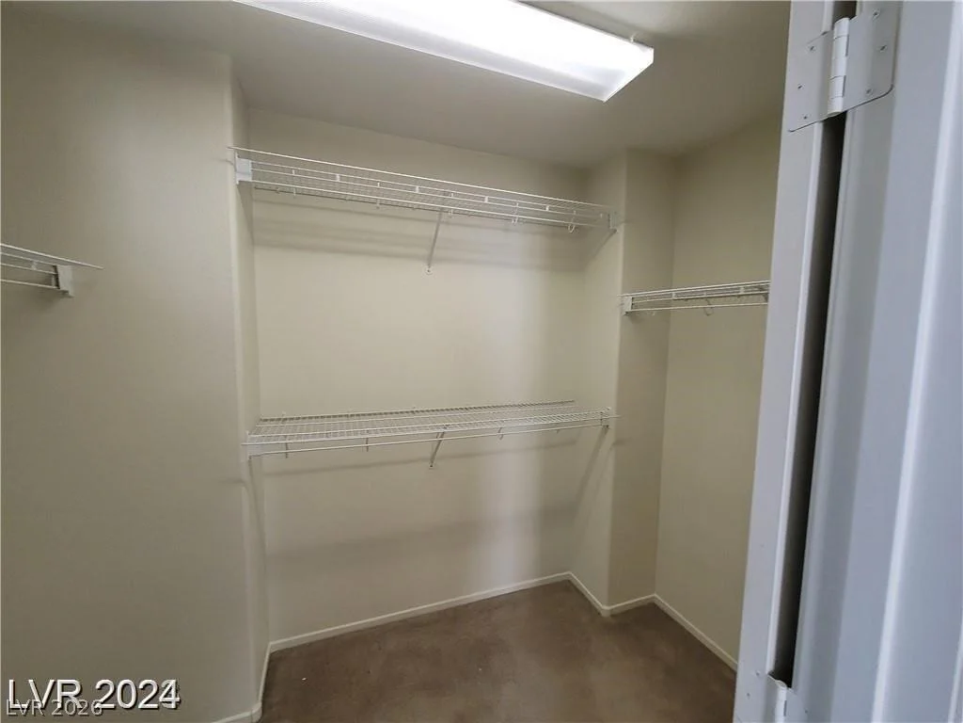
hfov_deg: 106.2
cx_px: 482
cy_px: 362
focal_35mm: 13
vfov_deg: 89.9
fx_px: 362
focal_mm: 2.2
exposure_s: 1/60
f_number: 2.2
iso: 250
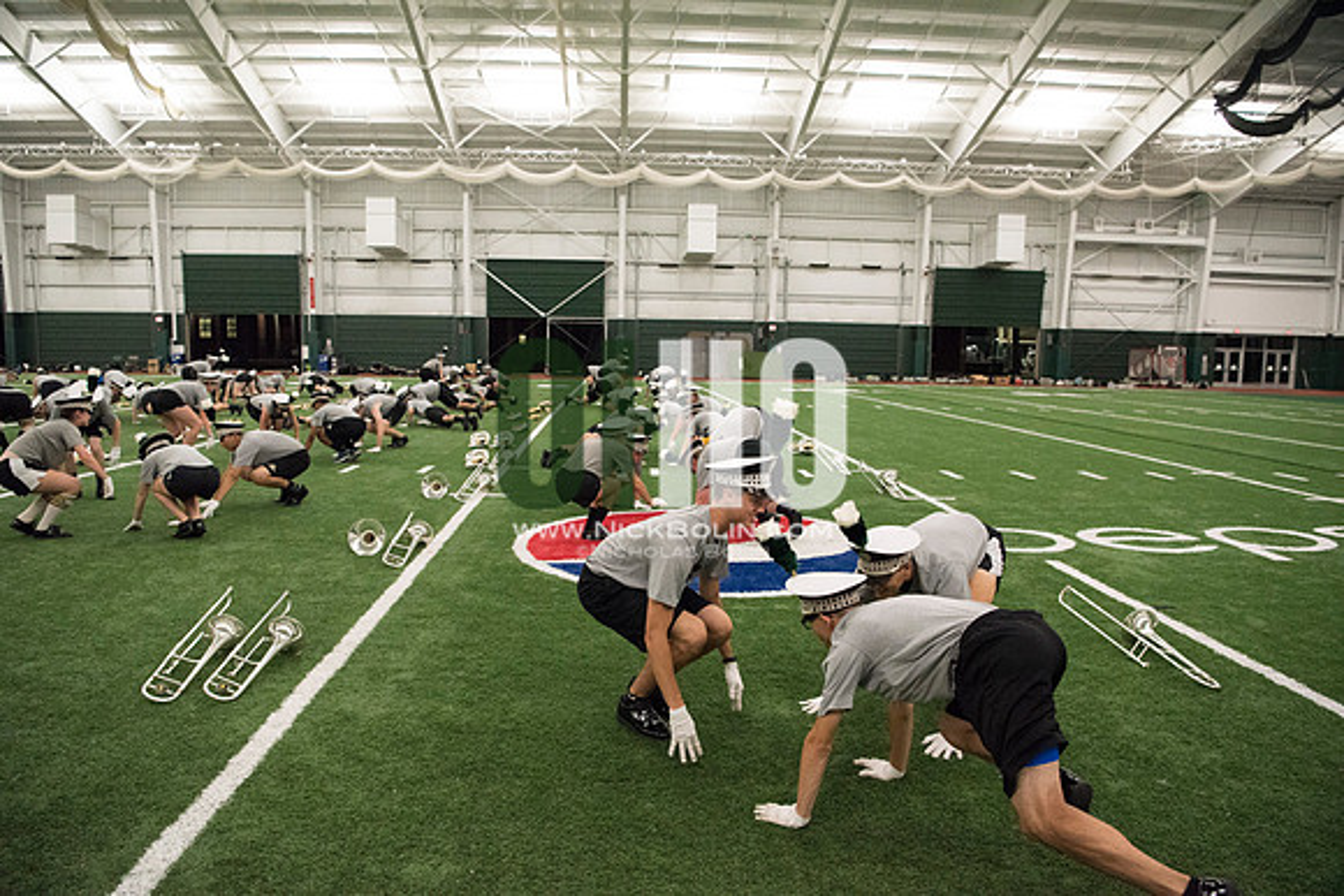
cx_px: 672
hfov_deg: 73.7
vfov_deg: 53.2
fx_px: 896
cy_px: 448
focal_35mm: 24
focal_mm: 24
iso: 3200
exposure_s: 1/400
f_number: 4
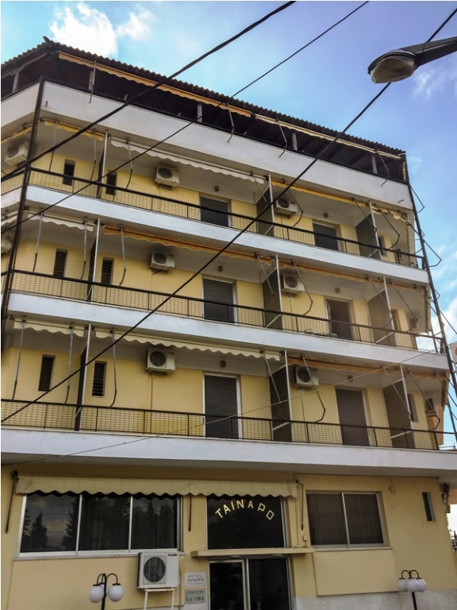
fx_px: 510
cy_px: 305
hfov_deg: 48.2
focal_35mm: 29
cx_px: 228
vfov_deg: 61.7
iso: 32
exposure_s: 1/1300
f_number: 2.2
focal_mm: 4.15
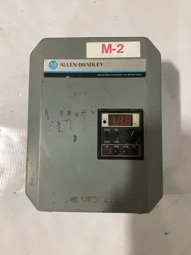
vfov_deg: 58.4
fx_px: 228
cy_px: 128
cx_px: 96
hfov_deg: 45.4
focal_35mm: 31
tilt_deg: -82.9
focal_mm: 3.3
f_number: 2.4
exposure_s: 1/50
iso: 320
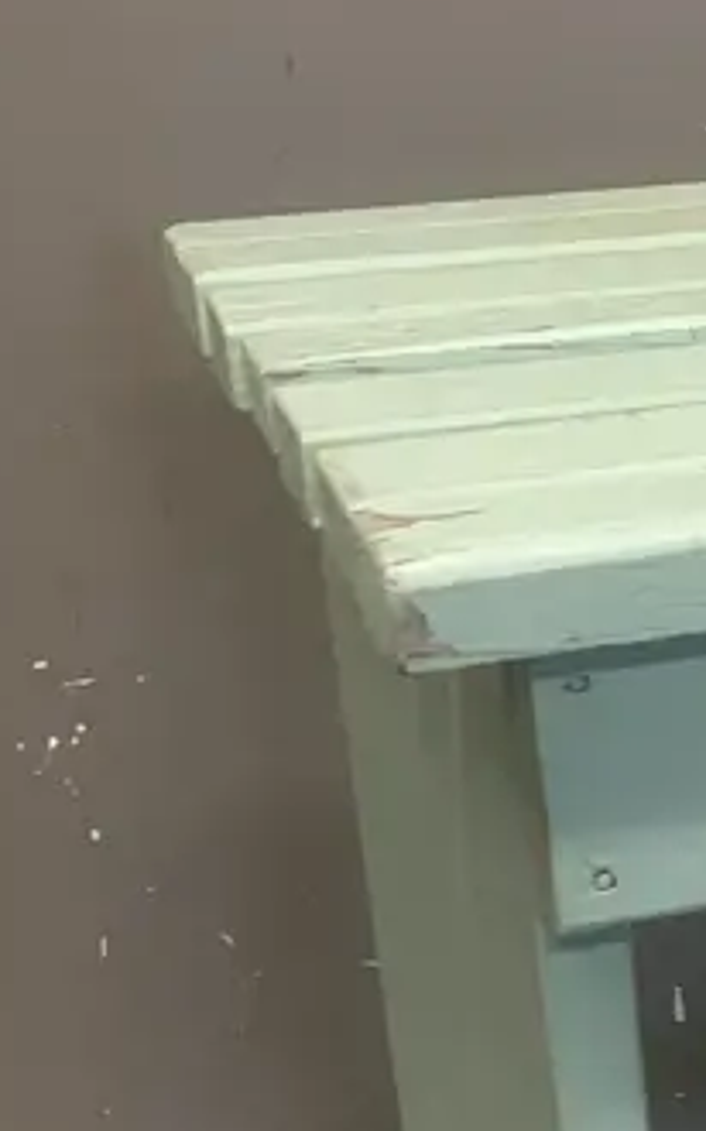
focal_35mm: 92
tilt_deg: -23.8
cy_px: 1011
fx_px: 2835
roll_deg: -1.2
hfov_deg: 12.9
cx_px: 1275
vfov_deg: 22.1
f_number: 1.8
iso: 50
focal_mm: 3.99
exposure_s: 1/50
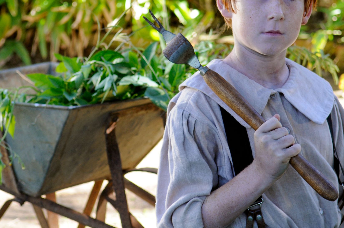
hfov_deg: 15.1
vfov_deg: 10.1
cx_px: 172
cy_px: 85
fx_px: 1296
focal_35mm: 136
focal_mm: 55
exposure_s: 1/250
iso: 400
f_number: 4.5
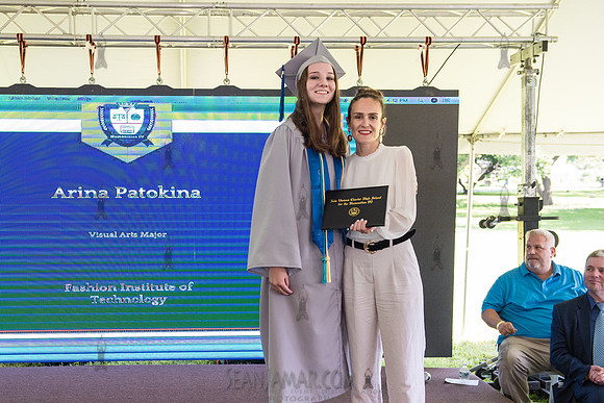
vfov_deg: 28.1
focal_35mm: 48
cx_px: 235
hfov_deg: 41.0
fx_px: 804
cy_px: 249
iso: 2500
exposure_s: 1/800
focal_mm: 36
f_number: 4
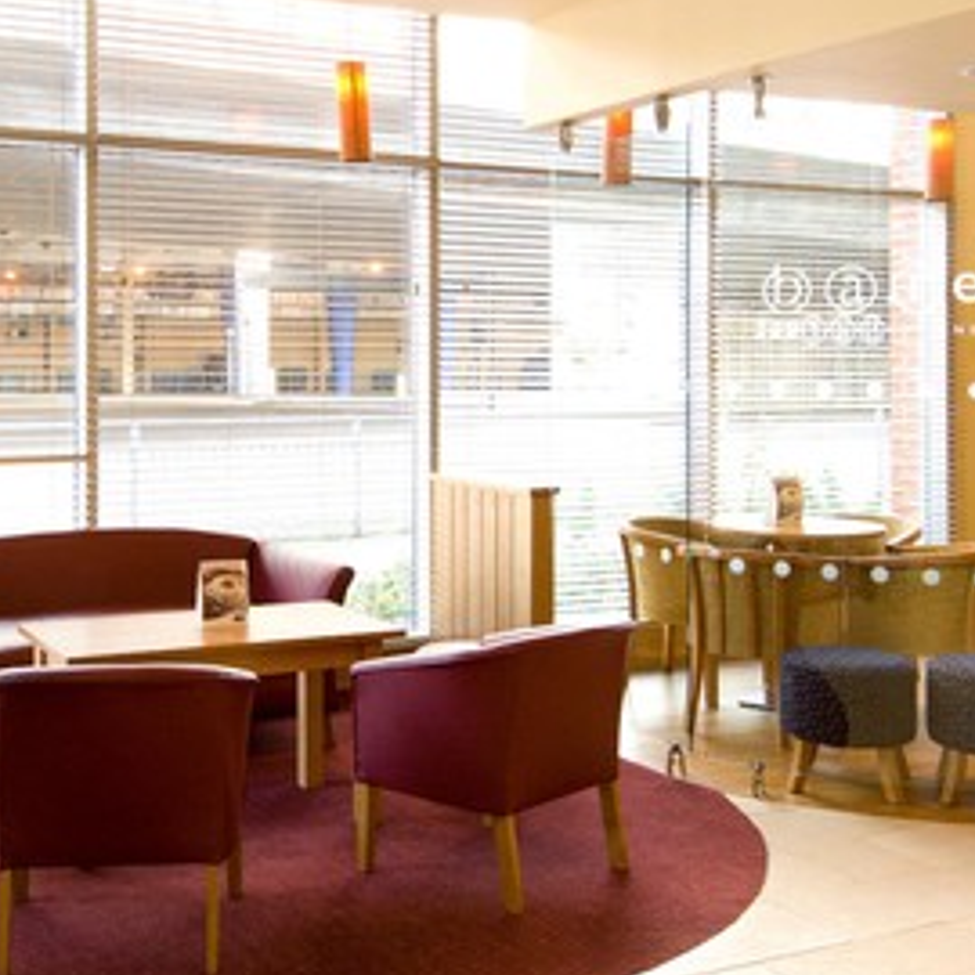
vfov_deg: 36.9
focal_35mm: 46
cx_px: 361
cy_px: 459
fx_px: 1460
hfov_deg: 36.7
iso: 400
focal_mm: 19
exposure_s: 1/6
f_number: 8
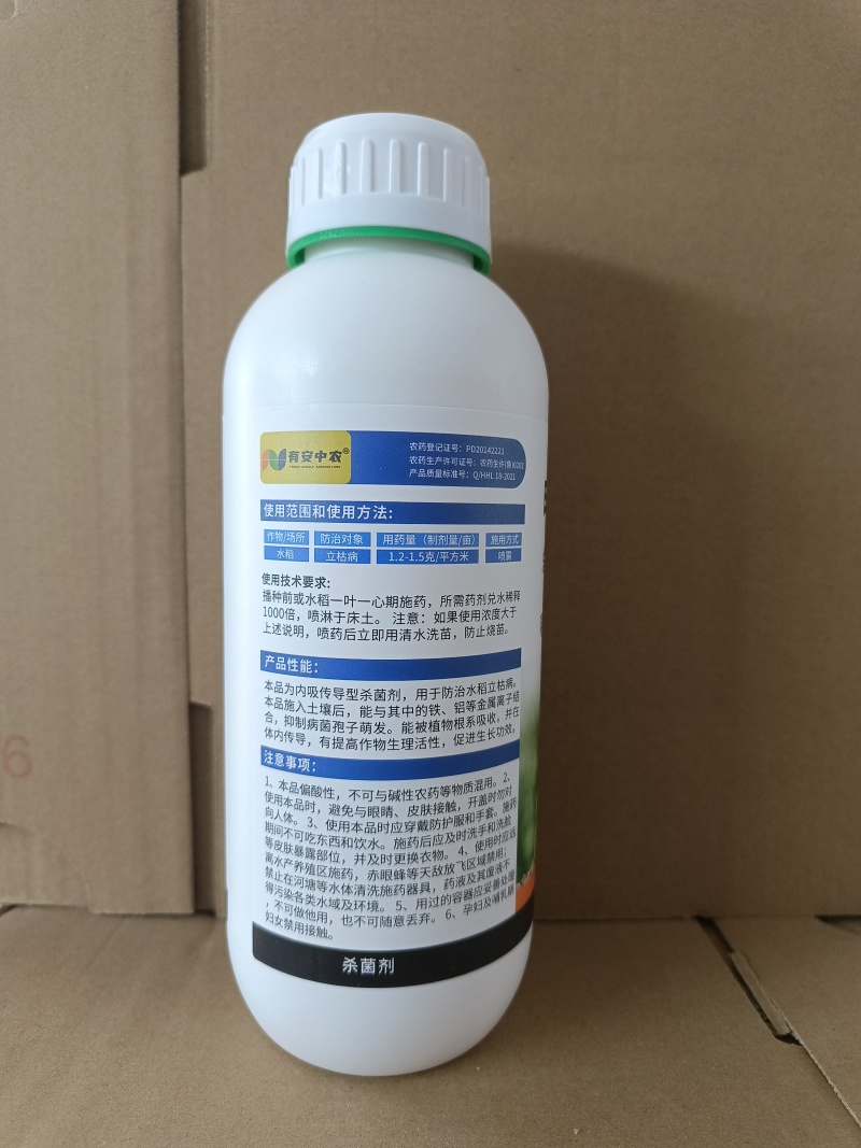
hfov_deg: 58.9
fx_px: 763
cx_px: 430
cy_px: 574
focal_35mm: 23
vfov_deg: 73.9
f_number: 1.88
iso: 1019
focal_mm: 5.59
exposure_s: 1/100
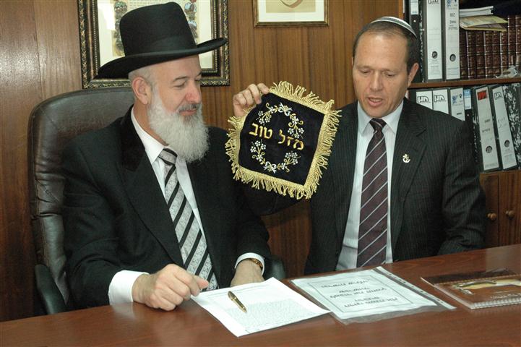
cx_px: 260
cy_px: 174
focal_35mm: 51
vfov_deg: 26.5
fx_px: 738
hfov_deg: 38.9
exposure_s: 1/60
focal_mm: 34
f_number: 7.1
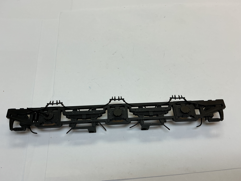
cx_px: 120
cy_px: 90
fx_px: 202
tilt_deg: -60.9
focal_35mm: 29
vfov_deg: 48.2
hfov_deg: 61.7
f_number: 1.8
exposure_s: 1/100
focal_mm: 3
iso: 20
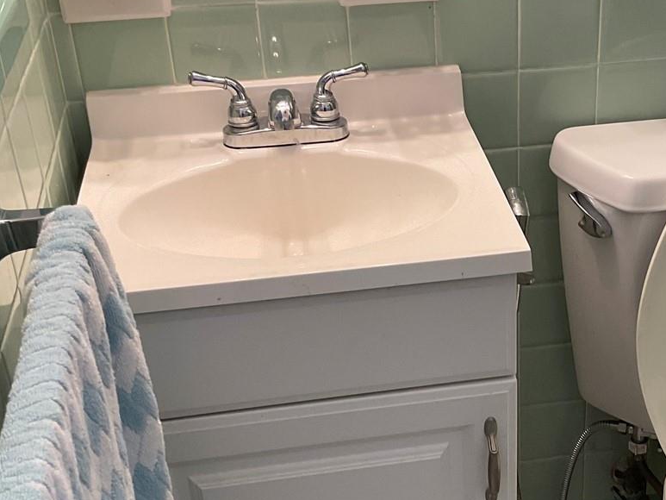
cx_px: 509
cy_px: 317
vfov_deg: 24.3
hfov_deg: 31.5
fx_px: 1155
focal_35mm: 60
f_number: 1.8
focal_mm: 3
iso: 50
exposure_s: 1/60
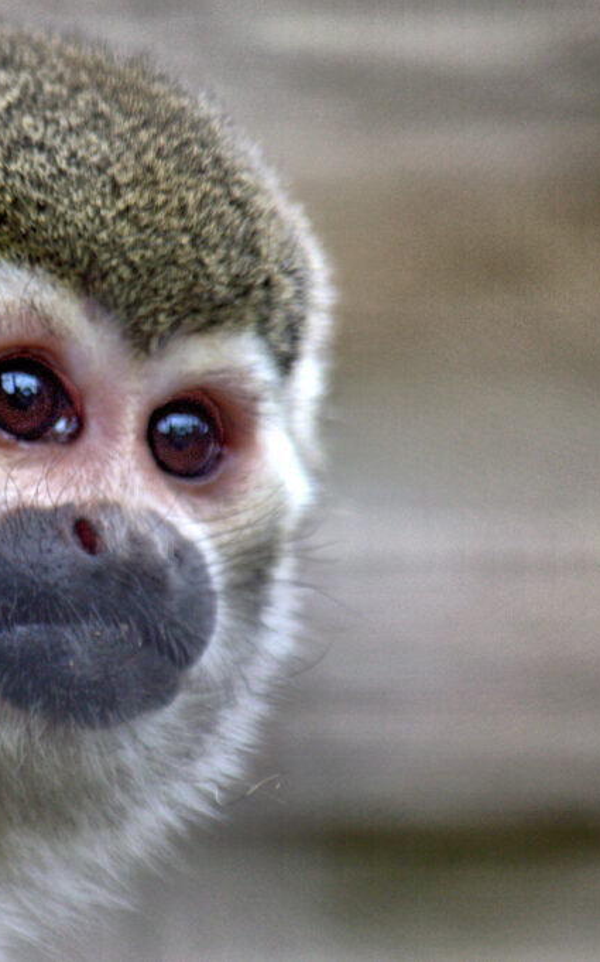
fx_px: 18072
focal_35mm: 690
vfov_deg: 3.0
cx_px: -38
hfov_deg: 1.9
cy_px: 481
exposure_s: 1/125
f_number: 5.6
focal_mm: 300
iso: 250
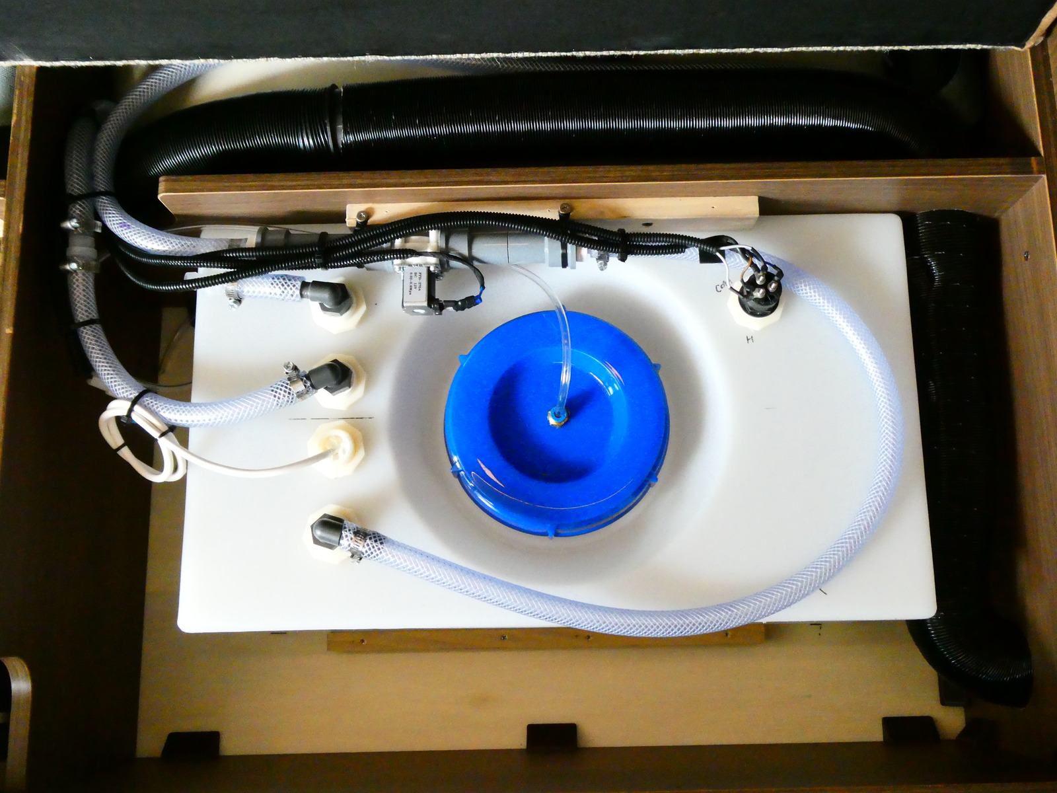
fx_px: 1069
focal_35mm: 35
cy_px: 396
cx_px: 528
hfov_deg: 52.6
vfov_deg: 40.7
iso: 1000
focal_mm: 6.3
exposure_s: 1/80
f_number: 3.7
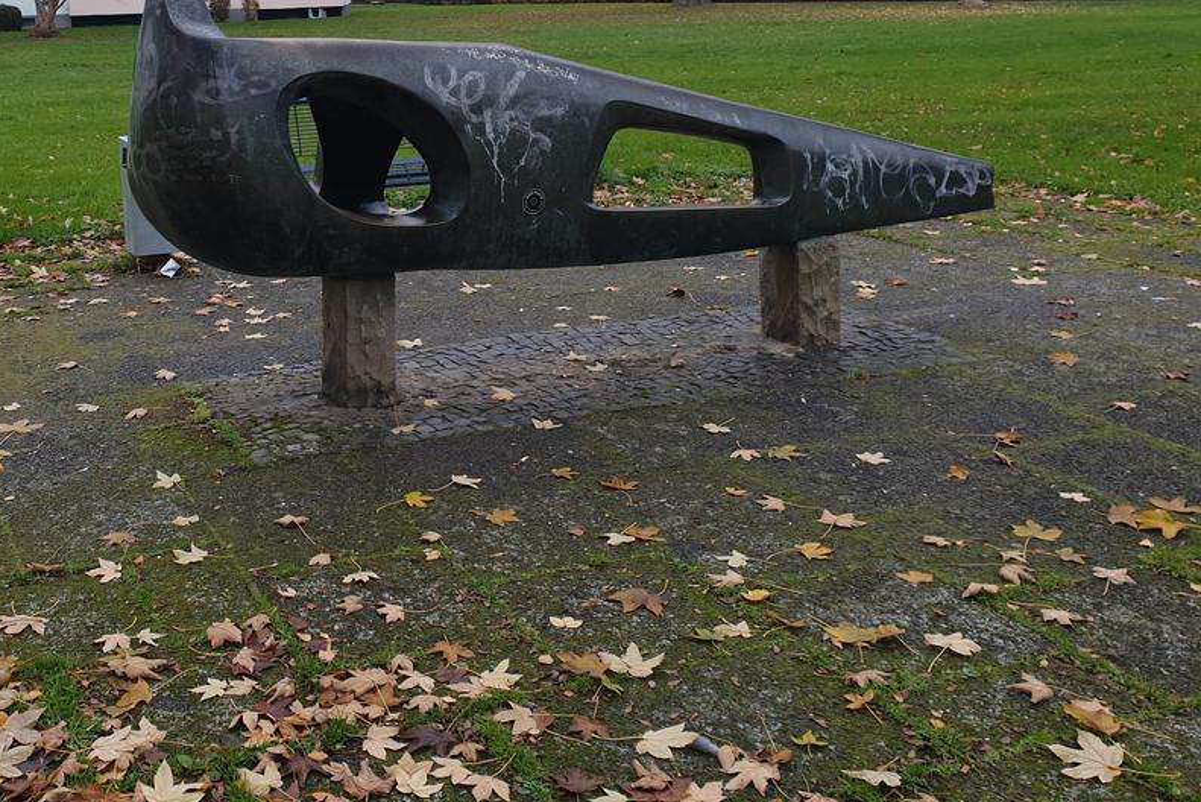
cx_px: 314
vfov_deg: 32.0
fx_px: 1368
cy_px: 197
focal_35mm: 41
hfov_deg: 45.9
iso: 50
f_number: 2.4
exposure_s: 1/50
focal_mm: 4.3
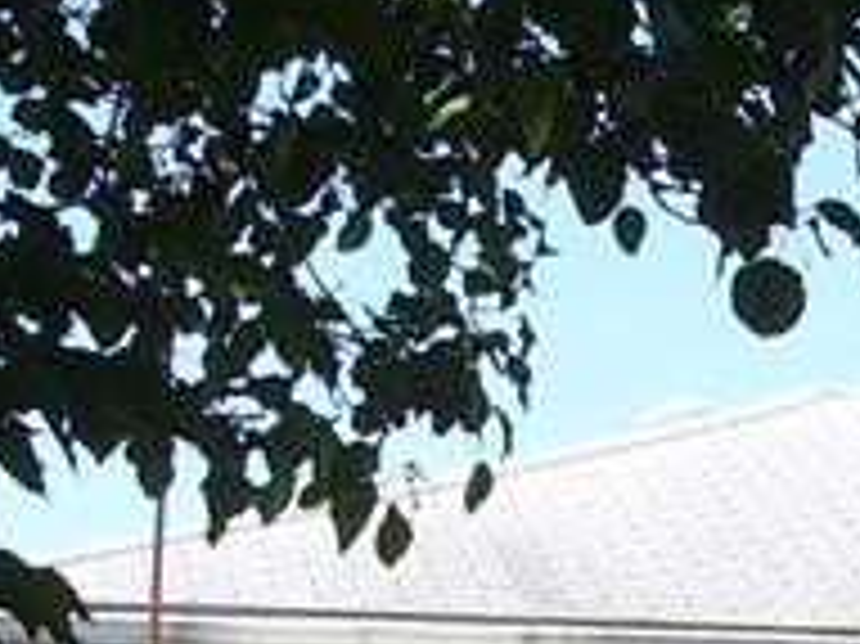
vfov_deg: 8.1
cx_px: 955
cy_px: 585
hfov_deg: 10.7
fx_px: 4519
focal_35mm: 182
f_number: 4.8
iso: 80
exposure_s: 1/250
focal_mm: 5.6
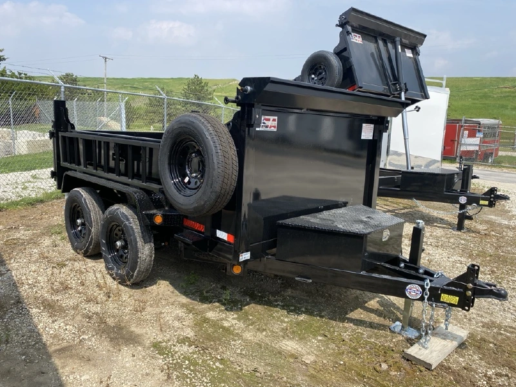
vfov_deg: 53.1
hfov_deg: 67.3
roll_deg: -2.7
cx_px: 258
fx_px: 388
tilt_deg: -10.5
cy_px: 194
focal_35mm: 26
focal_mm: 4.25
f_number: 1.8
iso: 32
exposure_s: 1/2105
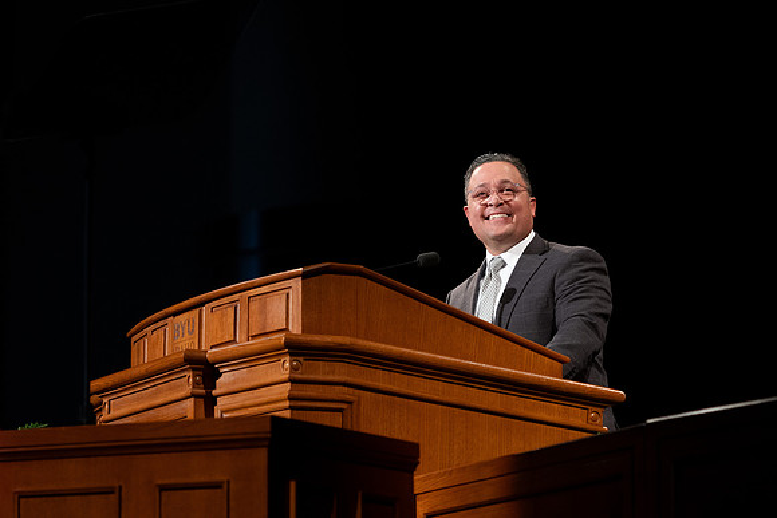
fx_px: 3525
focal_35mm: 163
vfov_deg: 8.4
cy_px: 274
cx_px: 436
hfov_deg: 12.6
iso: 1000
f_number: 2.8
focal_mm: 116
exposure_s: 1/250
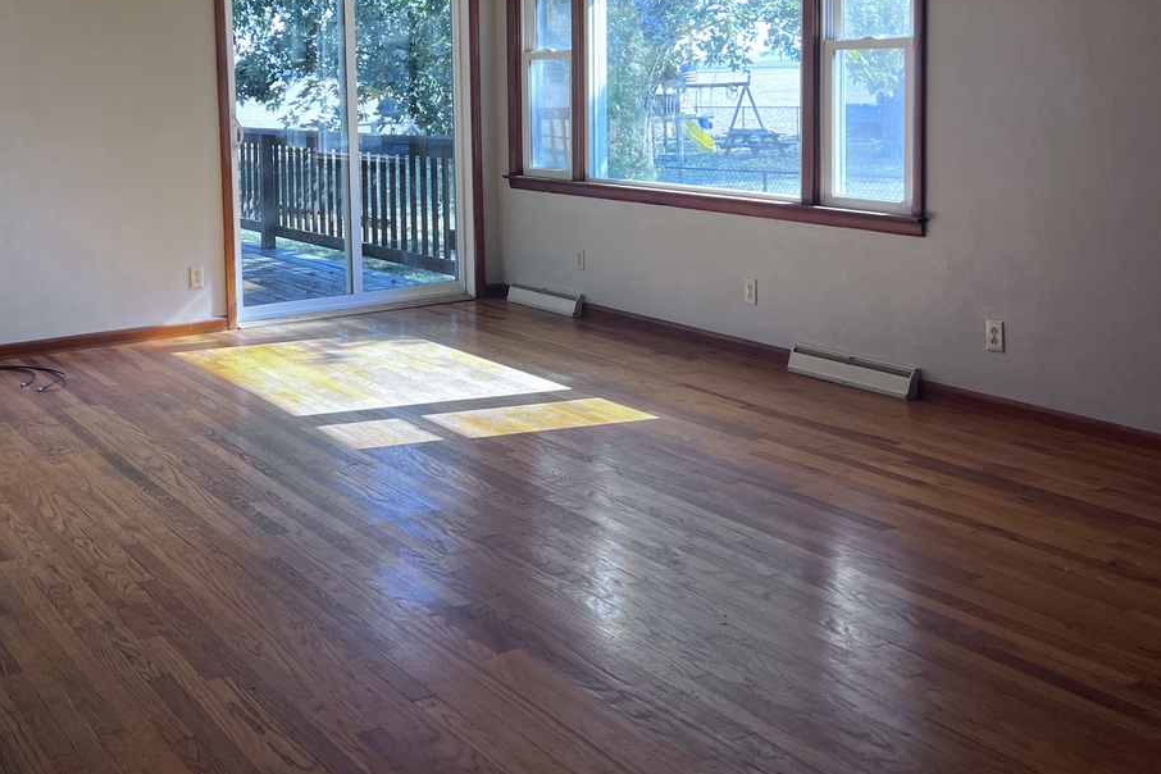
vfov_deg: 30.6
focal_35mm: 43
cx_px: 327
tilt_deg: -5.1
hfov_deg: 44.3
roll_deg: +2.2
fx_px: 1387
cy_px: 183
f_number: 1.5
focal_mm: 5.7
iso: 40
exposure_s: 1/157
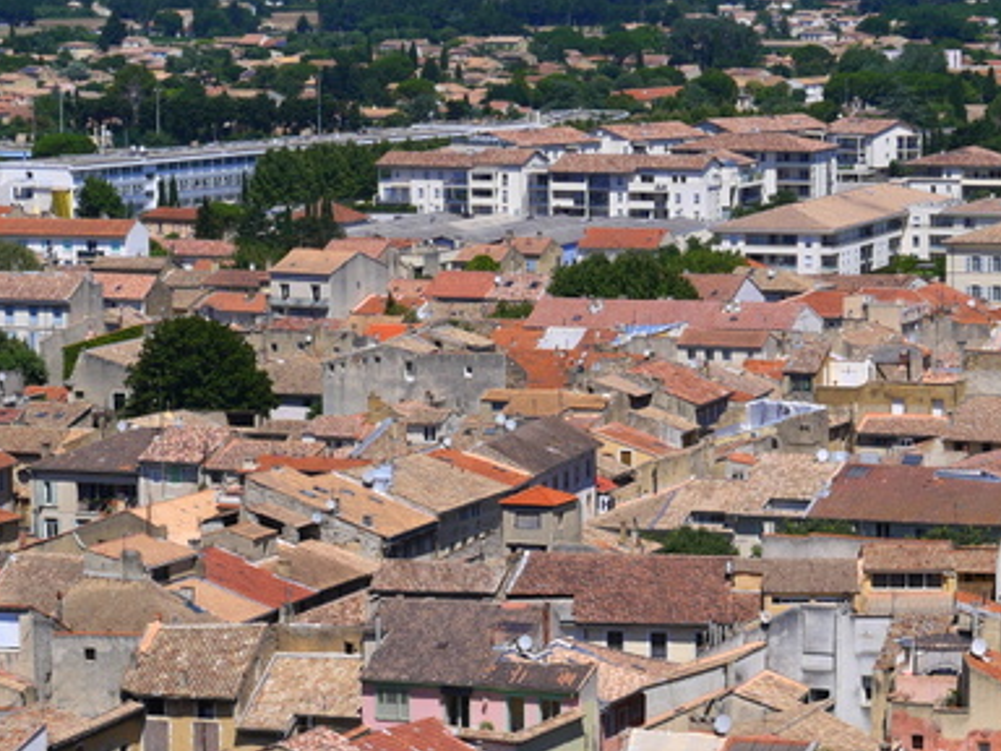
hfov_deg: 13.5
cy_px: 623
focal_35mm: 146
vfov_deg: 10.1
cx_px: 516
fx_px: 4222
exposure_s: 1/800
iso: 200
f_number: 9
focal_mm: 35
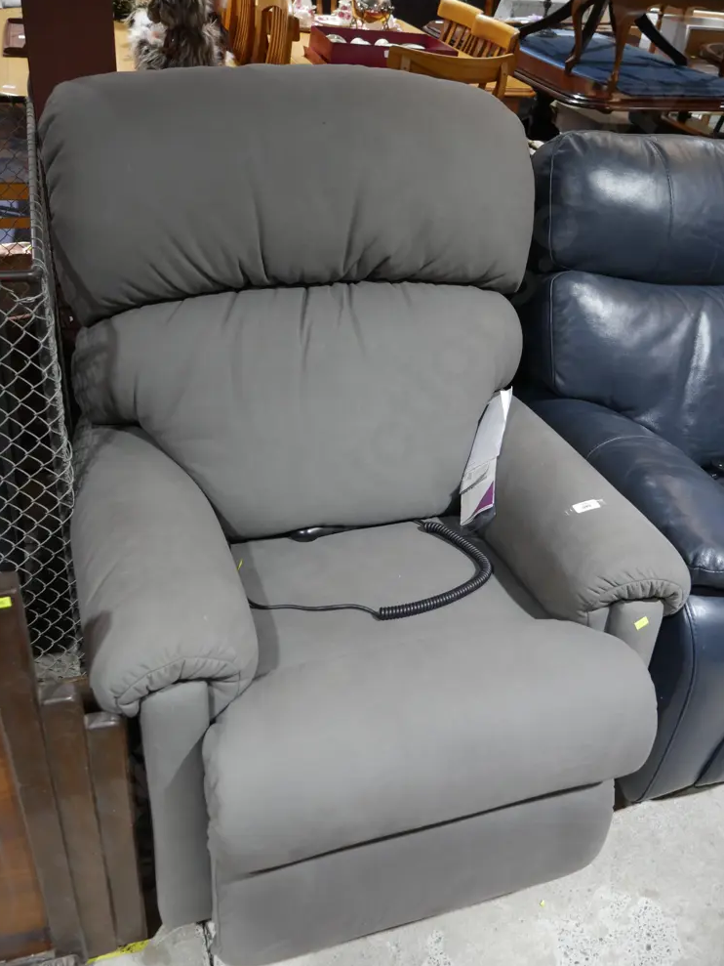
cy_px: 477
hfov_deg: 48.2
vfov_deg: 61.7
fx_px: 809
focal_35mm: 29
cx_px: 366
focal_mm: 14
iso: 500
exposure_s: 1/60
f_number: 3.5
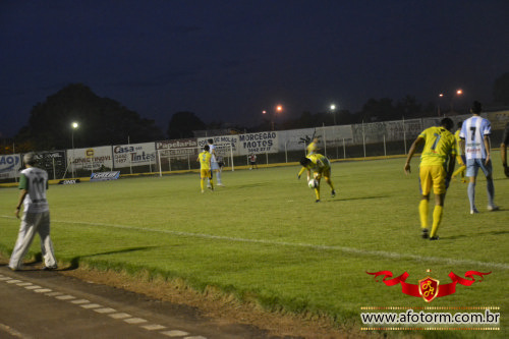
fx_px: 1060
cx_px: 254
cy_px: 170
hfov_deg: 27.0
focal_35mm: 75
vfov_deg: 18.2
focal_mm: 50
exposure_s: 1/25
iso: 3200
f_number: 4.8
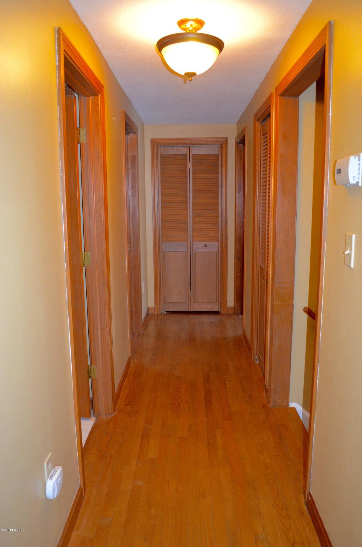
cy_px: 274
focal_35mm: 27
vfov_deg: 67.5
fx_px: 409
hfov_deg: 47.7
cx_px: 181
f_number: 3.5
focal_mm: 18
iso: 1600
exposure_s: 1/60
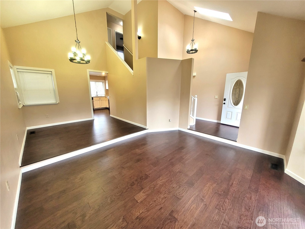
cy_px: 114
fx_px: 115
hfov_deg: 106.2
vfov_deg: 89.9
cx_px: 152
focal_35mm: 13
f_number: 2.2
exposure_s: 1/60
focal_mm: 1.74
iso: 160
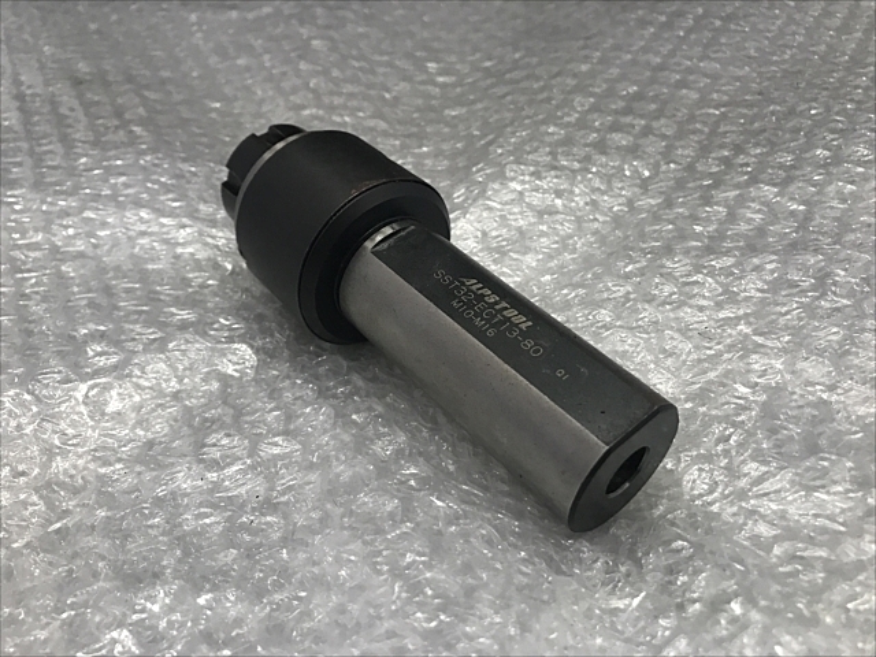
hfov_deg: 63.4
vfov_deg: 49.7
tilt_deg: -40.4
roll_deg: -0.9
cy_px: 328
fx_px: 709
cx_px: 438
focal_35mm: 28
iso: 40
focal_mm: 3.99
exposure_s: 1/30
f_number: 1.8
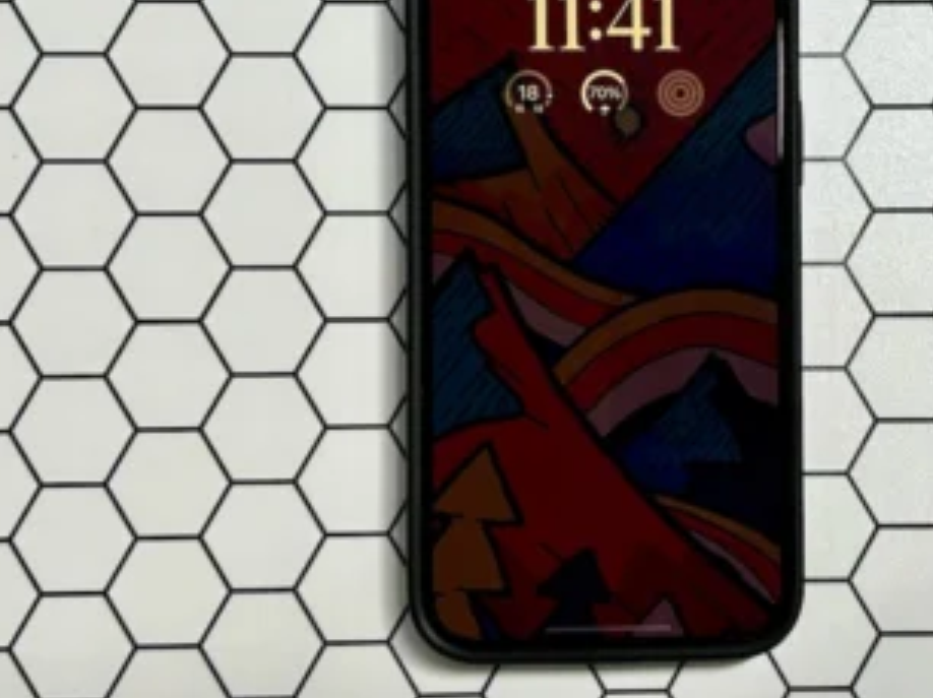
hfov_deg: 53.2
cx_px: 598
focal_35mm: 34
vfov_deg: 41.4
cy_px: 256
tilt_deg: -87.0
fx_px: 916
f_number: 1.5
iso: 50
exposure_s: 1/120
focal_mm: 5.7
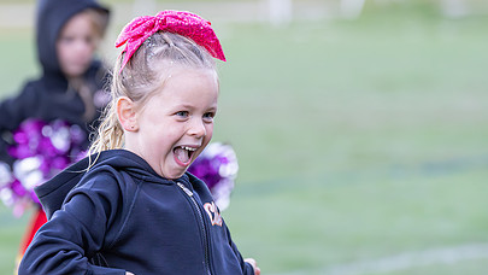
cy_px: 170
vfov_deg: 4.9
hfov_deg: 8.6
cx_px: 152
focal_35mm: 250
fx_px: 3236
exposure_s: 1/1600
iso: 1600
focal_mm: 122
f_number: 2.8
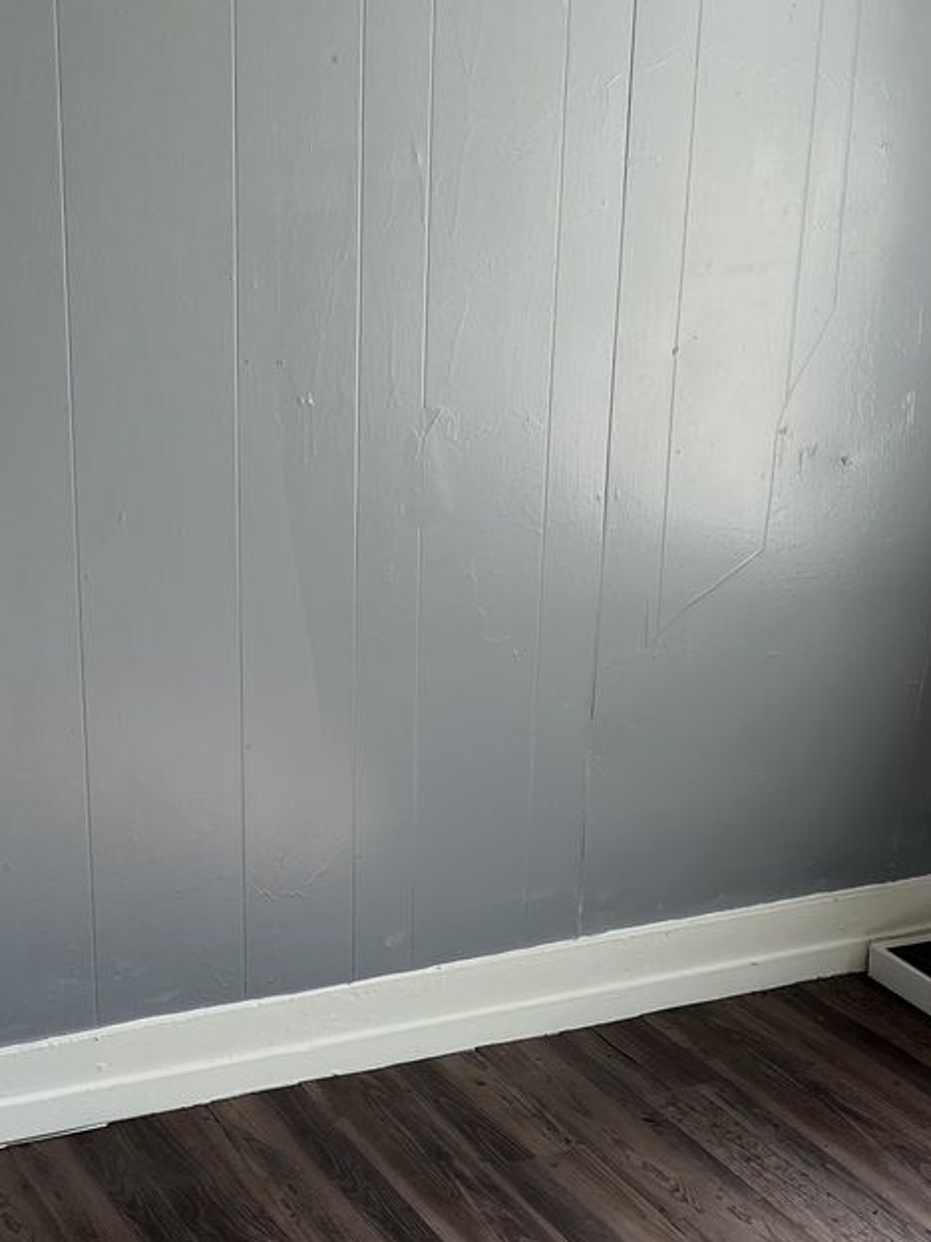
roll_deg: +0.0
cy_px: 933
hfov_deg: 24.4
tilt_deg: -21.7
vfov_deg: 31.6
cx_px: 406
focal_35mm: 60
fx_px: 2152
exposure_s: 1/138
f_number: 1.6
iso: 50
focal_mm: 5.1
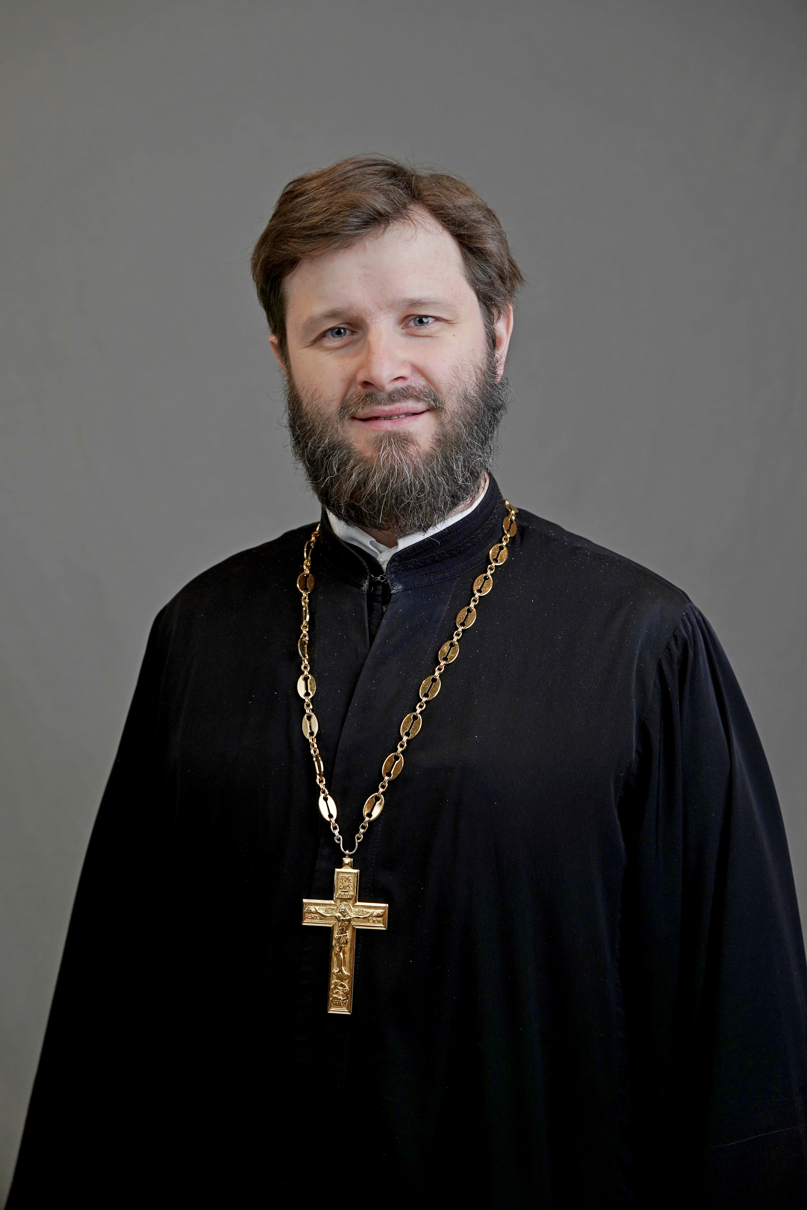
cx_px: 404
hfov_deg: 16.1
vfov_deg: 23.9
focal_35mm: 85
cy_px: 605
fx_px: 2858
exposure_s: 1/100
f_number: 3.5
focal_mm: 85
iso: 800
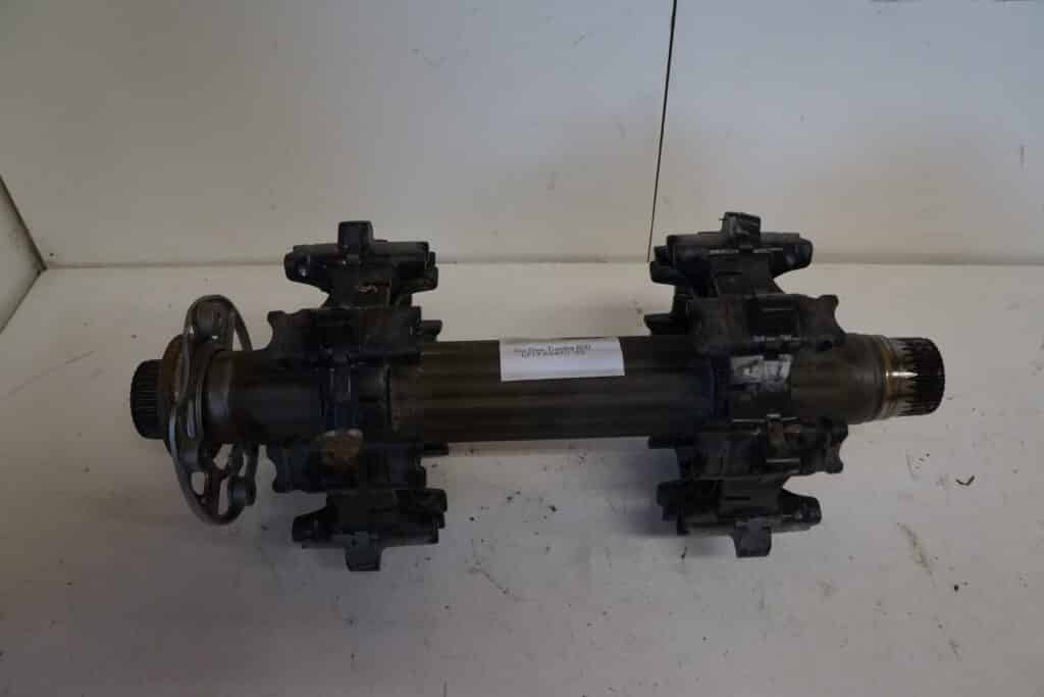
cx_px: 522
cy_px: 348
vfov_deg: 47.9
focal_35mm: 27
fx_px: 783
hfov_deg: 67.4
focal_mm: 18
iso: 1000
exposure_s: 1/60
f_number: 5.6
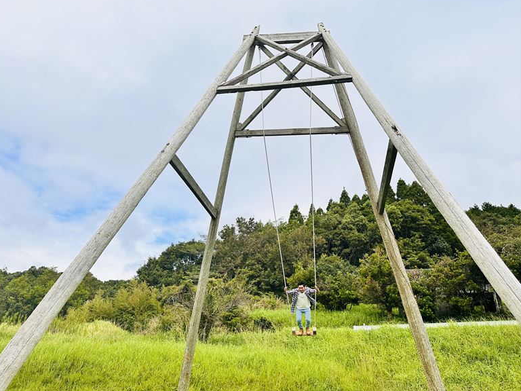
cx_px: 254
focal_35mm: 25
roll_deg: -3.8
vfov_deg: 54.9
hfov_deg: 69.4
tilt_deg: +28.0
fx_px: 376
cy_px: 194
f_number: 1.78
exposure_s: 1/6211
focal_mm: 6.86
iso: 80
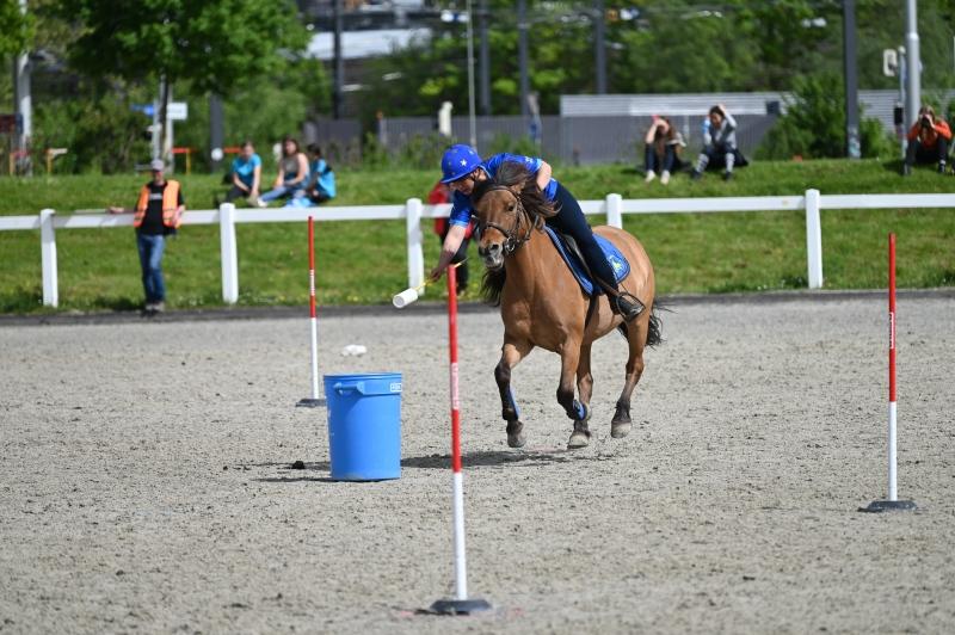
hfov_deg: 7.6
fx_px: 7156
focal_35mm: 270
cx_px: 478
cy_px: 318
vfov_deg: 5.1
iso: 160
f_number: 5.3
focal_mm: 270
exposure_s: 1/1250
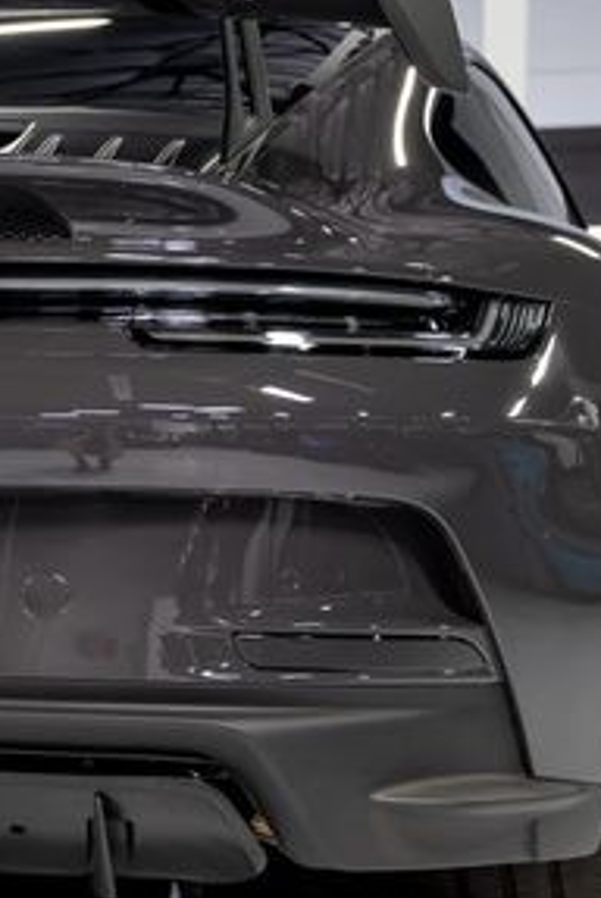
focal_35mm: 98
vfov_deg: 20.8
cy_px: 455
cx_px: -106
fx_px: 2448
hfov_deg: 13.6
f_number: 4
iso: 800
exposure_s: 1/60
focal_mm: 44
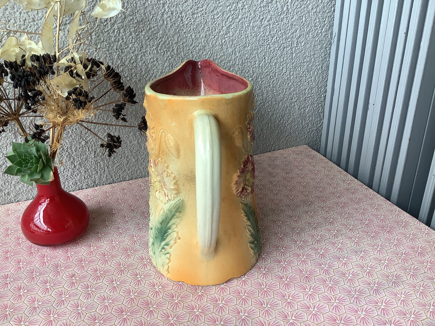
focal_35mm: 31
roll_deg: +1.2
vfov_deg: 45.4
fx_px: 390
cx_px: 218
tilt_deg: -25.6
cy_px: 163
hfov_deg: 58.4
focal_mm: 3.3
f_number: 2.4
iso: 80
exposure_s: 1/50
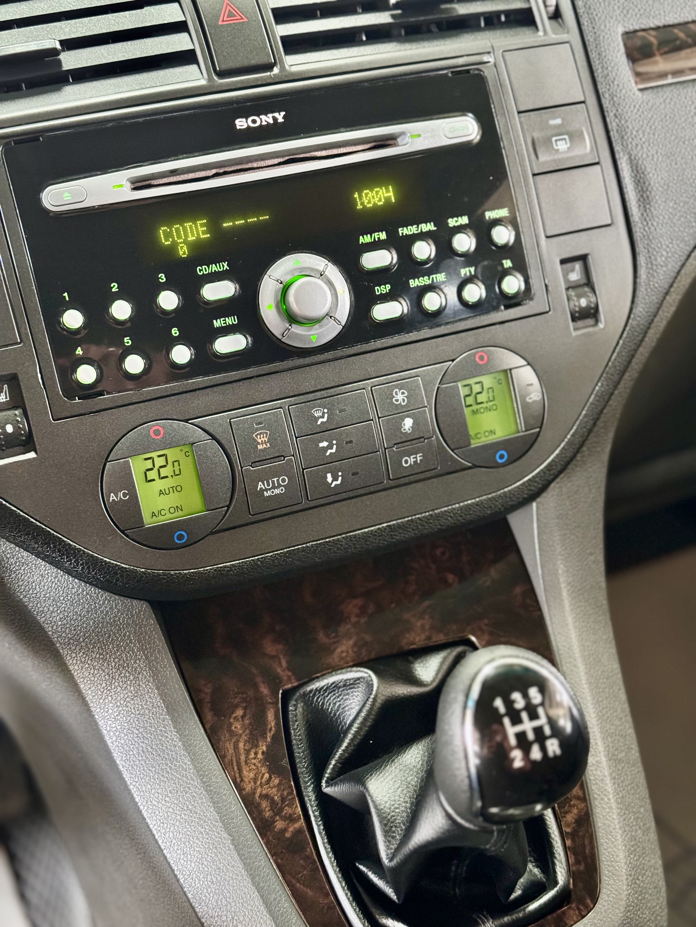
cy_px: 464
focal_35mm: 48
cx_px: 348
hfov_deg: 30.3
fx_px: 1287
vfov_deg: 39.7
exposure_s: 1/30
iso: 640
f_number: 1.78
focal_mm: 6.76
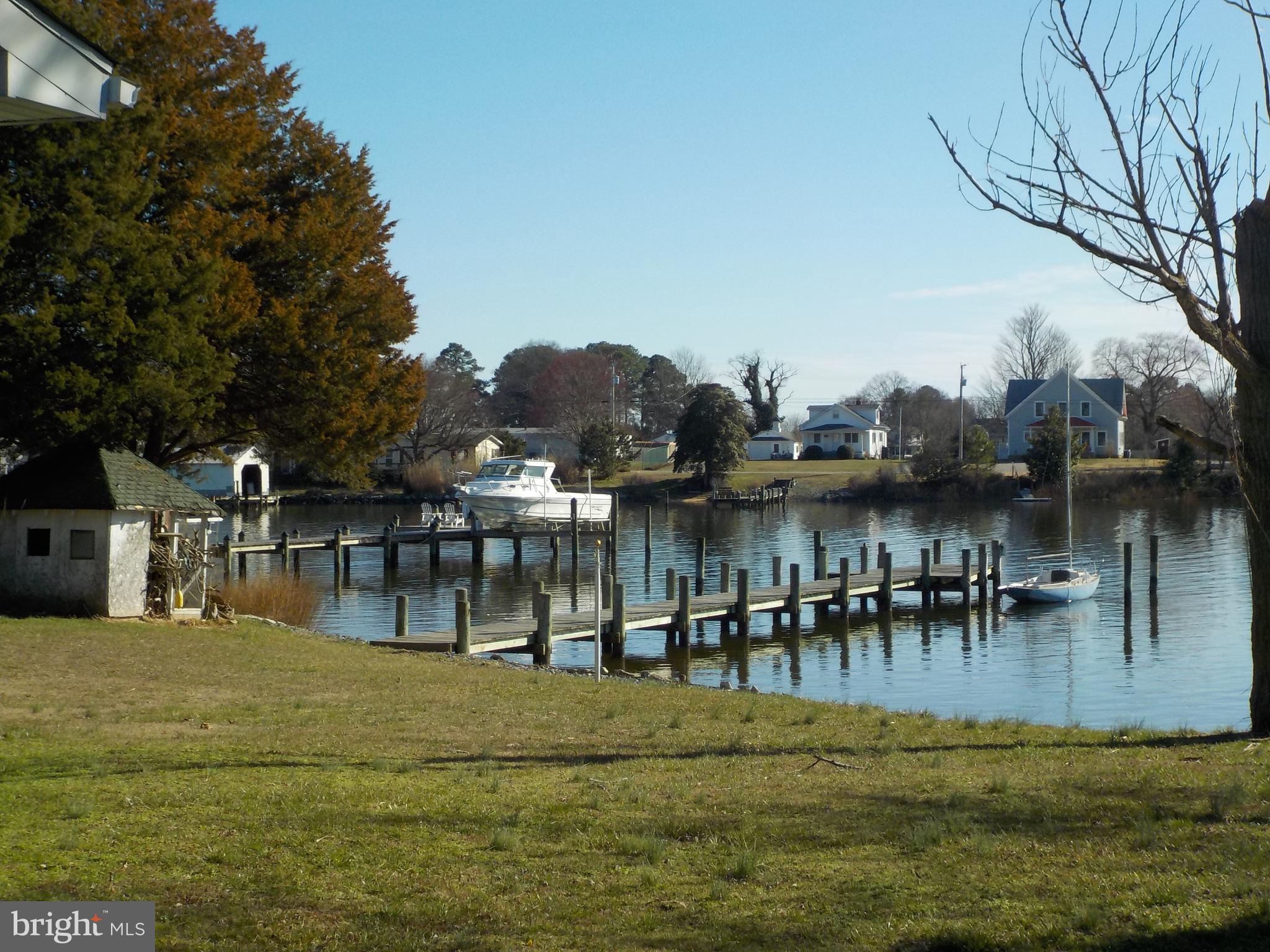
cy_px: 476
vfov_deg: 25.2
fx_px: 2128
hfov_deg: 33.2
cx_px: 635
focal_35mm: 58
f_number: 4.7
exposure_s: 1/800
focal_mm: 7.9
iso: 125
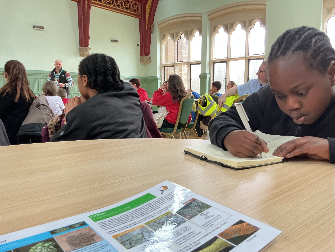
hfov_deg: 61.7
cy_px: 126
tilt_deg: -6.3
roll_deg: +0.4
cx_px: 168
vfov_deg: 48.2
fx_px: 281
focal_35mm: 29
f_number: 1.8
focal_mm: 3
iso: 250
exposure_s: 1/60
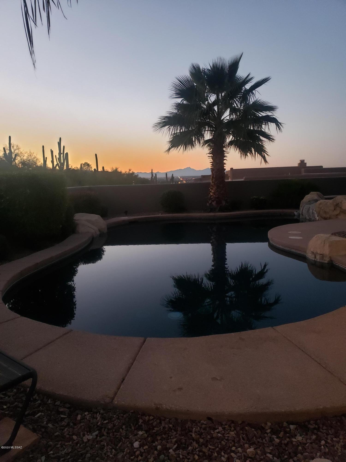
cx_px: 173
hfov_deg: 53.1
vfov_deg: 67.3
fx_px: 347
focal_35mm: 26
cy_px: 231
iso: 320
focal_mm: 4.3
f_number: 1.5
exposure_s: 1/60
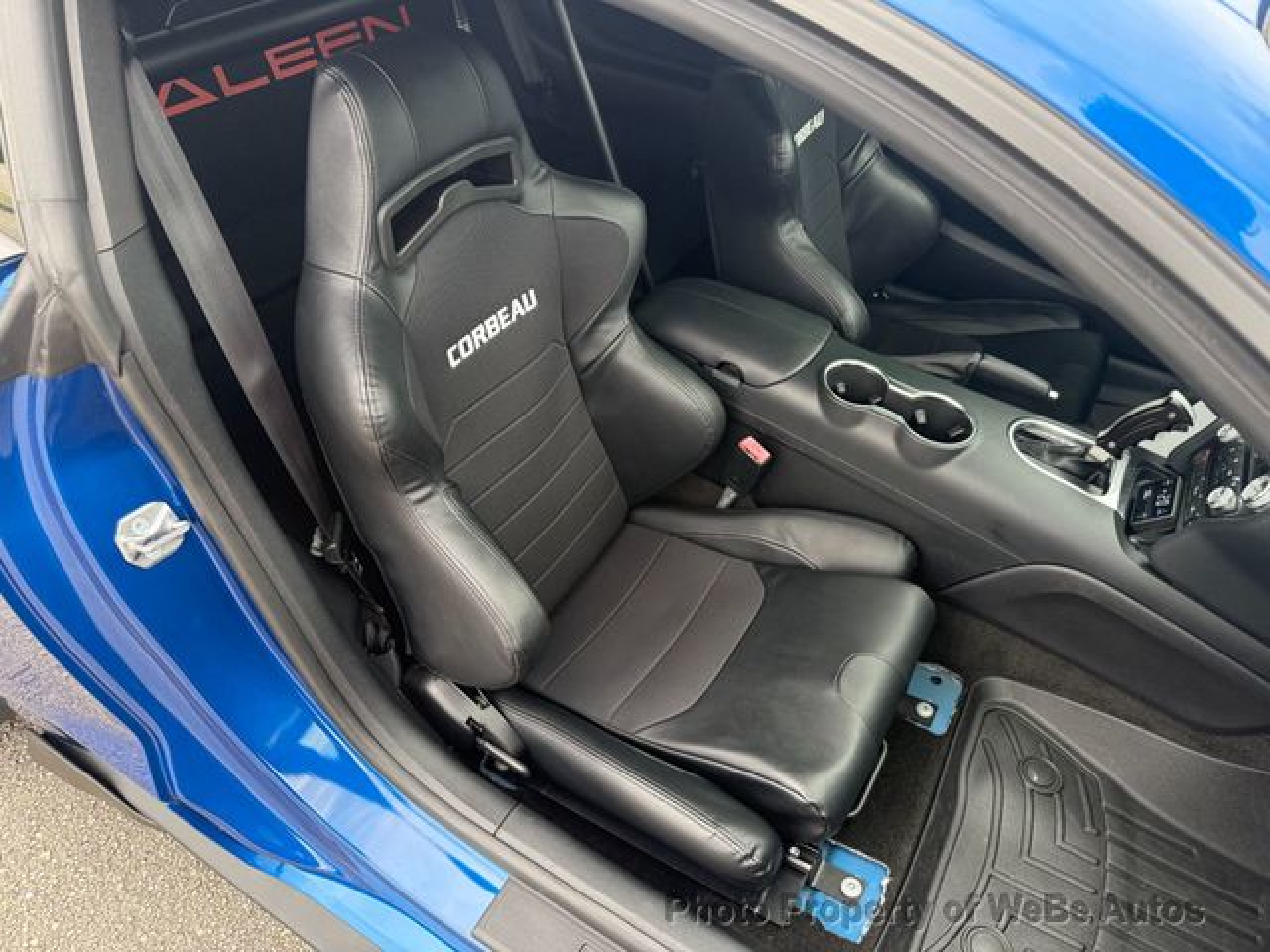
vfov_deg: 56.8
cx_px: 635
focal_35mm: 24
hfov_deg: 71.6
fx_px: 881
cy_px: 476
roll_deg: -3.6
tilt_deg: -41.1
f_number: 1.78
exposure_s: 1/226
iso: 200
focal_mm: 6.76
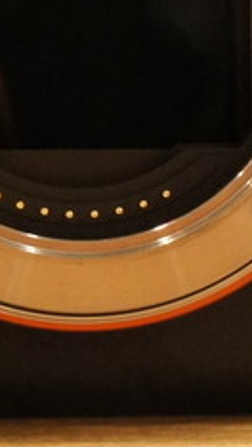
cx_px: -46
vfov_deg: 14.5
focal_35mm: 145
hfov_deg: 8.3
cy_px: -11
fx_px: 1719
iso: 1600
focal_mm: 18
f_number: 13
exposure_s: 1/20
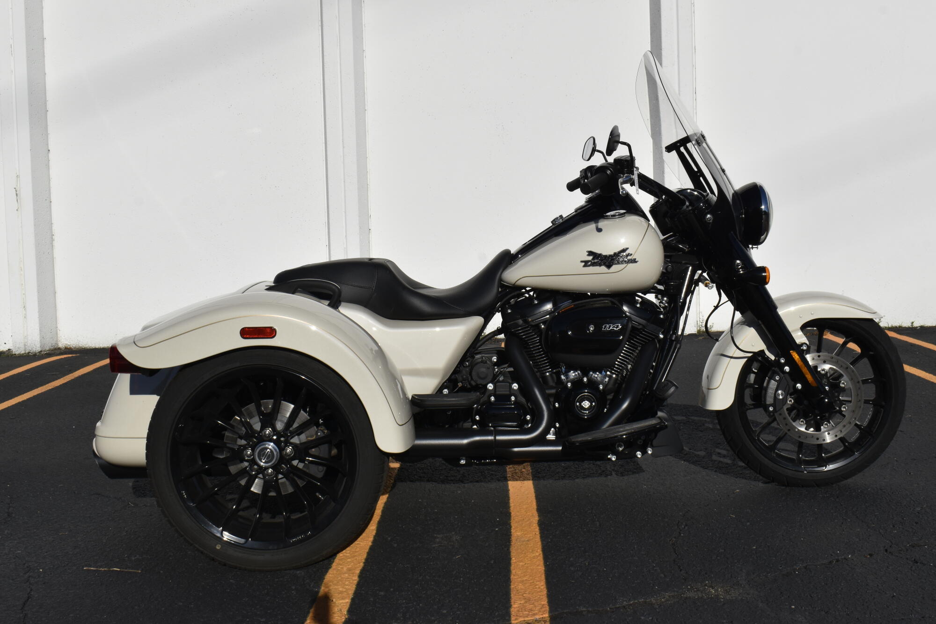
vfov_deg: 35.5
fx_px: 975
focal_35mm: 38
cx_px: 468
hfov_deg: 51.3
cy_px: 312
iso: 400
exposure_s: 1/800
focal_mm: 25
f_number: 14
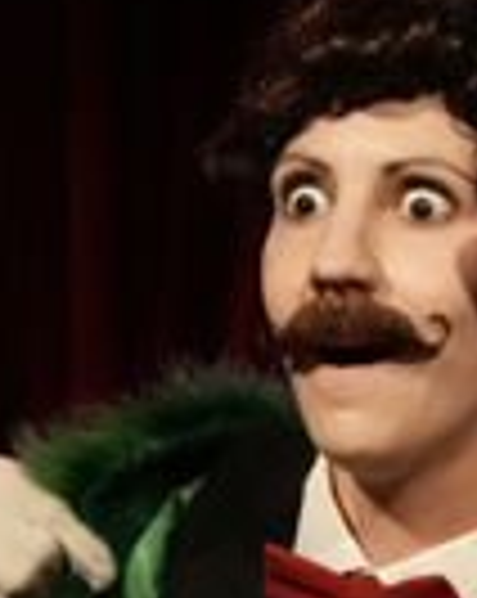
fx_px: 5059
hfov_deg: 5.4
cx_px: 644
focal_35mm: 286
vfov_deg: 6.7
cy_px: 643
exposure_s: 1/400
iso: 4000
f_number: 2.8
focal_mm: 50
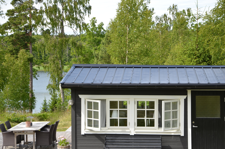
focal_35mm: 87
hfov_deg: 23.4
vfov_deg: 15.6
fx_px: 543
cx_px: 112
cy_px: 74
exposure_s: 1/250
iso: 160
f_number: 8
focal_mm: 58
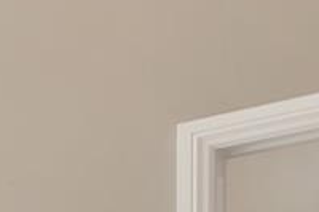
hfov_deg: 11.5
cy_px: 580
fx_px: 1169
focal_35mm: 132
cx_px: -547
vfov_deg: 8.9
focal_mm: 11
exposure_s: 1/1.25
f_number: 9
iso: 100
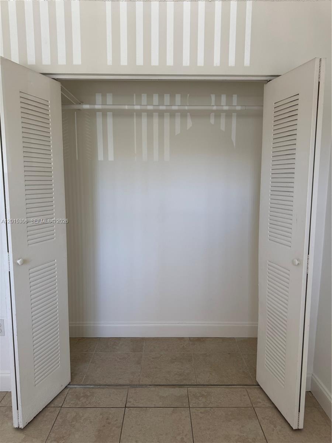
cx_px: 166
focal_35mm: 24
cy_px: 222
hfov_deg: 56.8
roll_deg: +0.1
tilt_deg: -8.5
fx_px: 307
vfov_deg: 71.6
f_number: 1.78
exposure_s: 1/60
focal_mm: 6.76
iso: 125
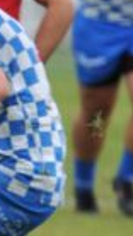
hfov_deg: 1.0
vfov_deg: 1.7
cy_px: 142
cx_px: -517
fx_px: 7914
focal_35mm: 1267
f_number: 2.8
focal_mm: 145
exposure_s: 1/320
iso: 500
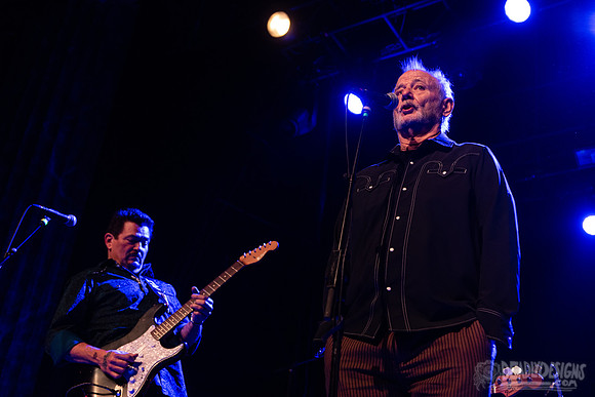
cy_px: 198
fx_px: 744
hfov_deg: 43.6
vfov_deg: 29.9
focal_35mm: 45
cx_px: 298
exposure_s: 1/400
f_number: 3.2
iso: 2500
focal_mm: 45
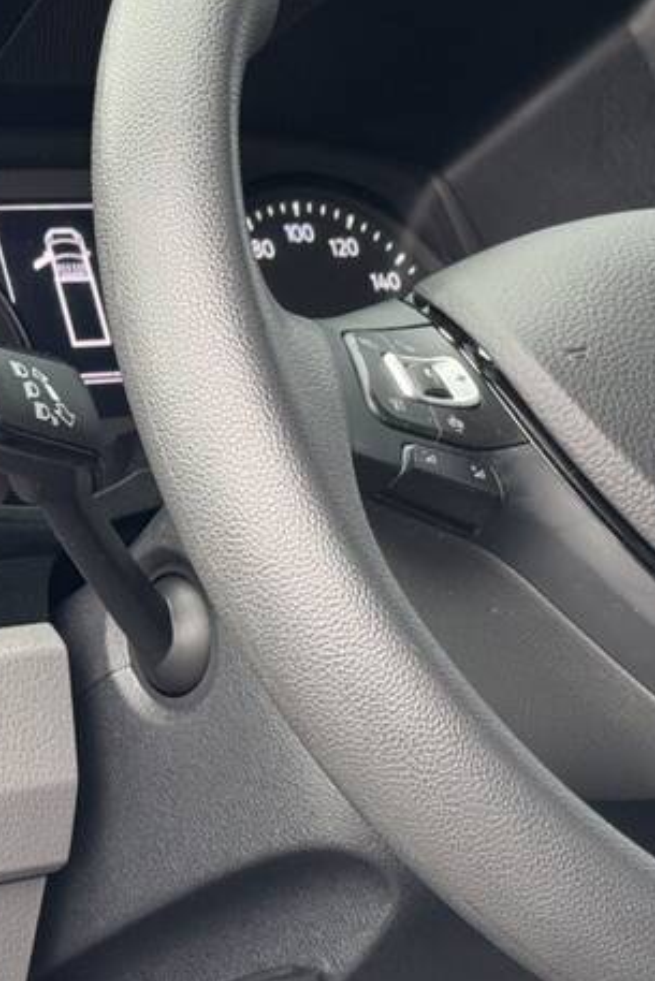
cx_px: 638
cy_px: 376
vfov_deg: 15.6
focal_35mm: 131
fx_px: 3572
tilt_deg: -9.7
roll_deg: -6.4
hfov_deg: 10.4
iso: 100
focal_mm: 6.76
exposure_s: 1/61
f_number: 1.78
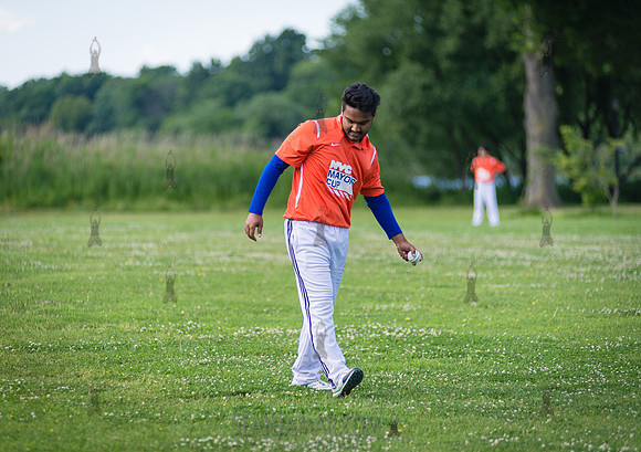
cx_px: 288
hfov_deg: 11.0
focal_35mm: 184
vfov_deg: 7.8
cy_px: 216
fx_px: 3336
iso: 200
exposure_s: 1/1000
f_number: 2.8
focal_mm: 170
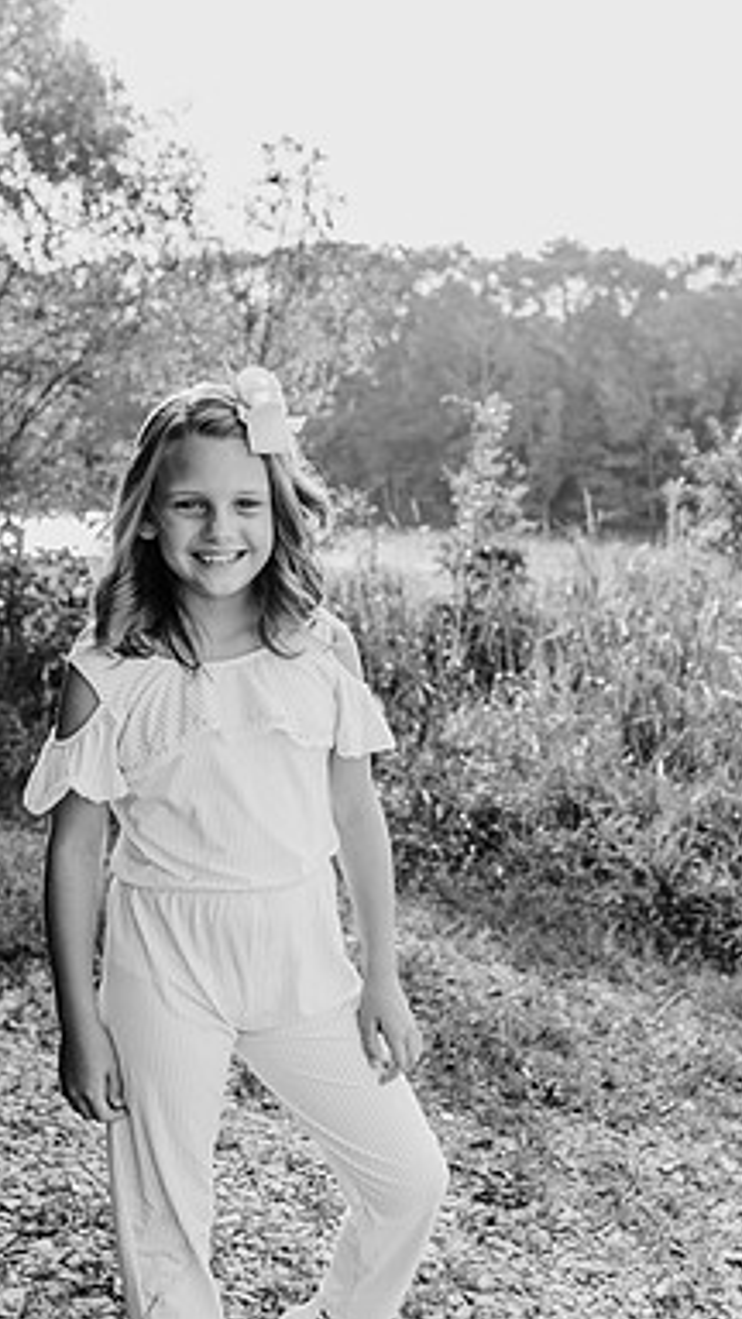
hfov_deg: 30.9
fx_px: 1329
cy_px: 658
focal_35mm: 38
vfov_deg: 52.8
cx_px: 502
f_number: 3.5
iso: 200
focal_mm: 24
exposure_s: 1/640
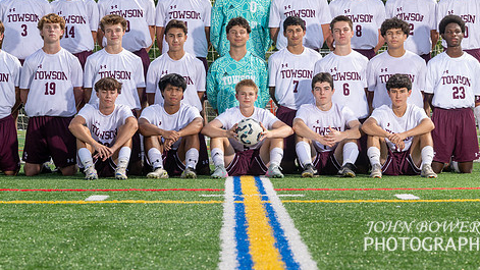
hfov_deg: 13.0
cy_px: 118
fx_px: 2113
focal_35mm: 166
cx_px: 236
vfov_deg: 7.3
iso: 100
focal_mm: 86
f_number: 7.1
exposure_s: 1/160
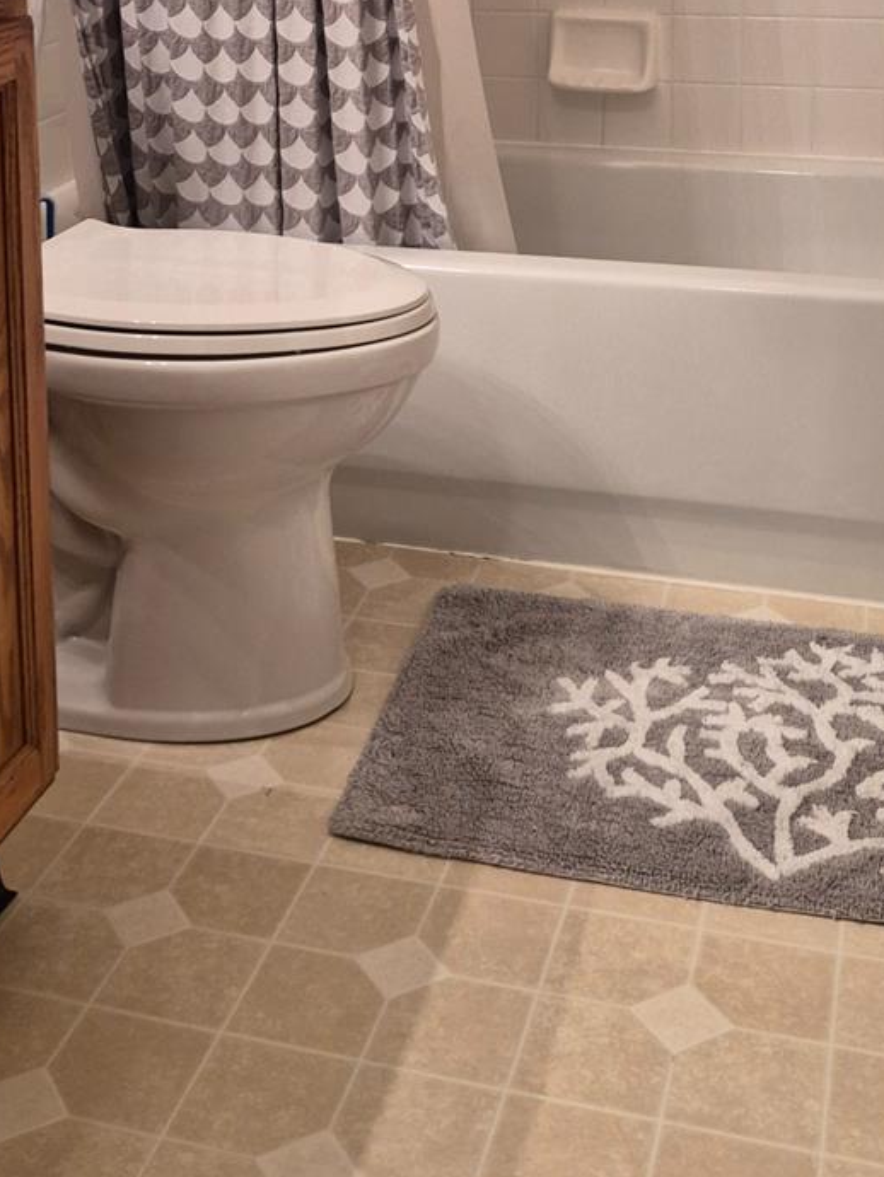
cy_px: 15
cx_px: 392
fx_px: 1701
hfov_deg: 29.1
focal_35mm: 50
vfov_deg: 34.9
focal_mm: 5.4
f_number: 1.8
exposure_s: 1/120
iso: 400
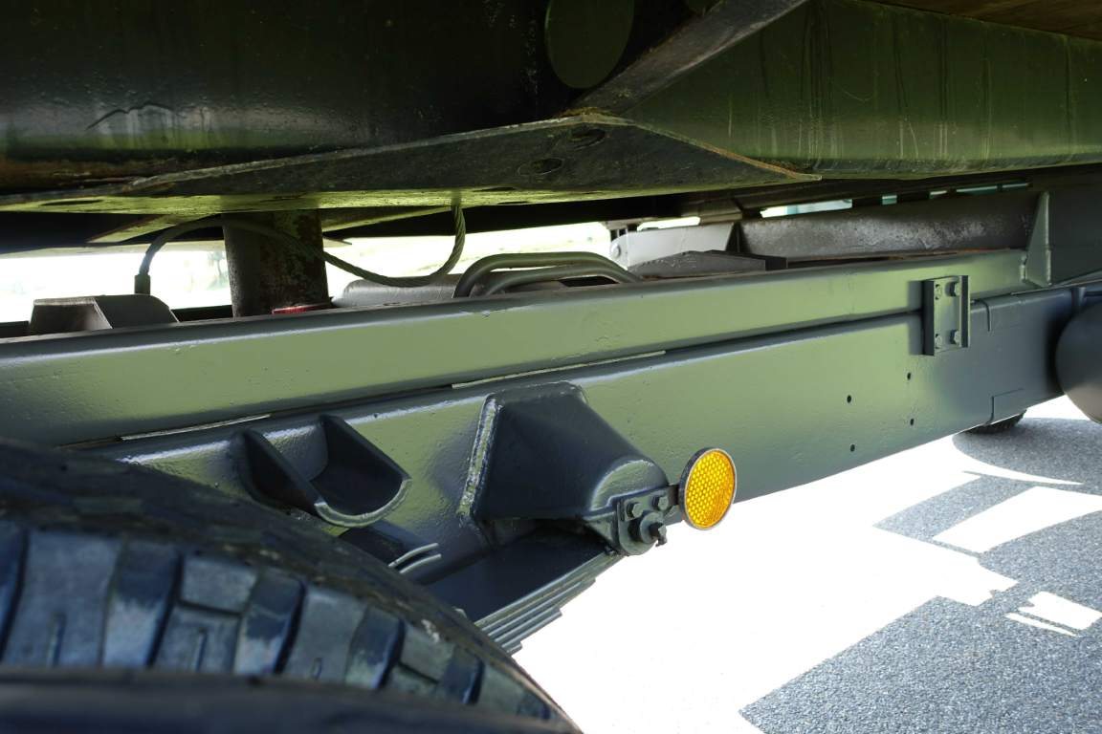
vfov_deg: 46.4
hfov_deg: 65.5
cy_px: 367
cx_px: 551
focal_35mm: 28
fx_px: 857
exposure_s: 1/80
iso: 125
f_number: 3.5
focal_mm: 10.42
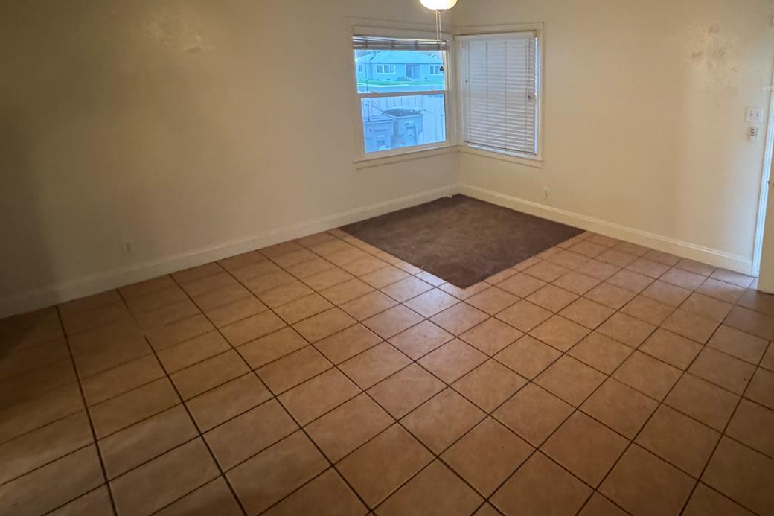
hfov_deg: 77.0
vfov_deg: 57.5
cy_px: 154
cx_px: 551
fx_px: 451
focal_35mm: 21
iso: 800
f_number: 2.2
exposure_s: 1/40
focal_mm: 2.22
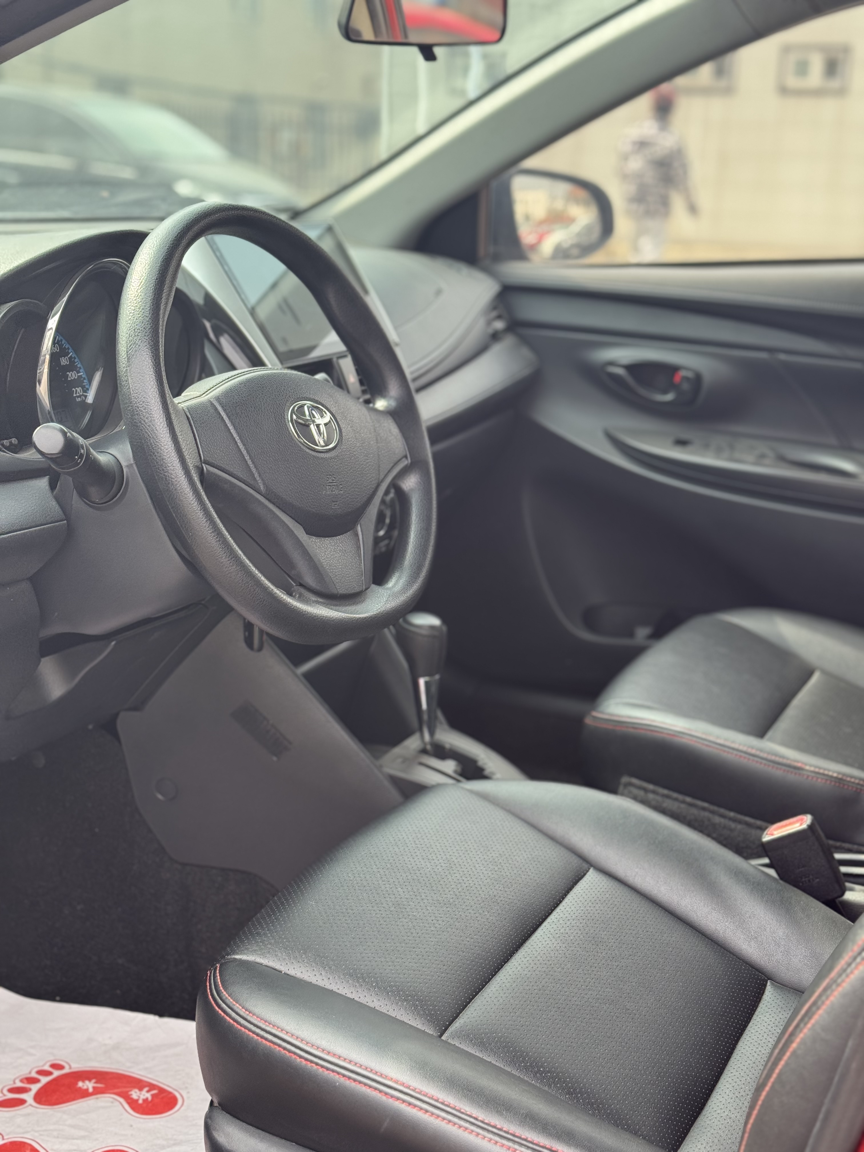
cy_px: 576
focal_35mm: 48
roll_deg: -3.1
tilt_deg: -14.6
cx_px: 432
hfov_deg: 30.3
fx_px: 1597
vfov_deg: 39.7
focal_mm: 6.76
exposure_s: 1/425
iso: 64
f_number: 1.78
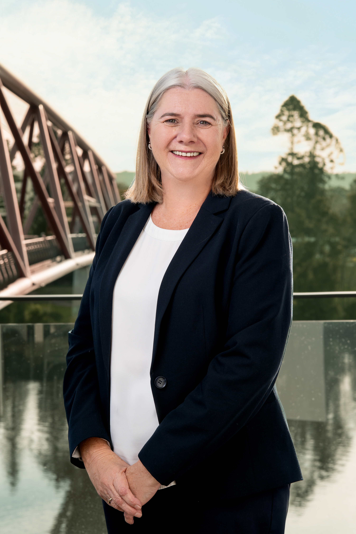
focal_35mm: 85
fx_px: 1261
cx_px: 178
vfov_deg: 23.9
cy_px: 267
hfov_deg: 16.1
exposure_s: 1/125
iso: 100
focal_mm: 85
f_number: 9
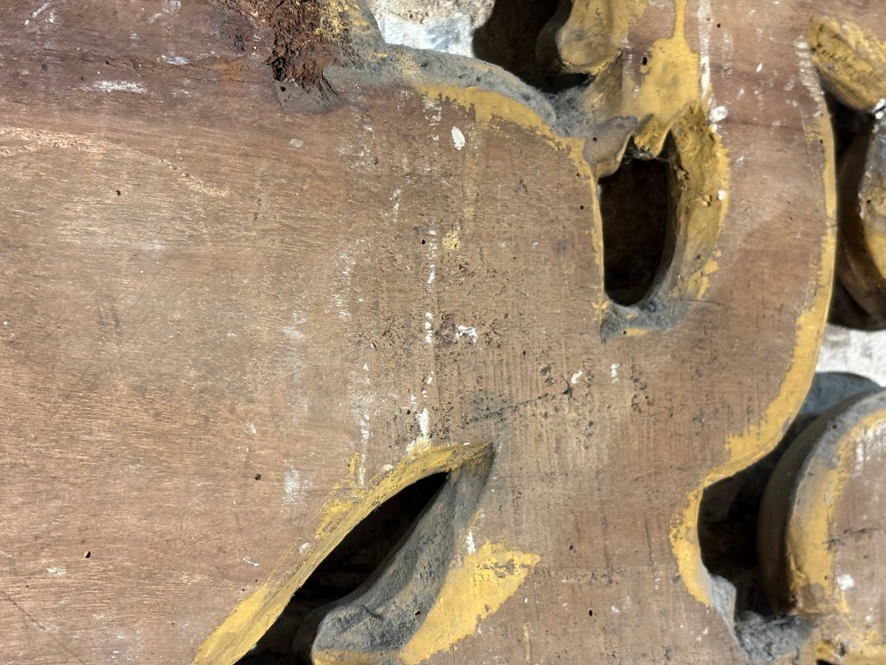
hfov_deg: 36.8
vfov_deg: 28.0
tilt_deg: -1.9
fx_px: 1331
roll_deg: -2.3
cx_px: 443
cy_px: 332
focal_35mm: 52
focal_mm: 5.96
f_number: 1.6
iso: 160
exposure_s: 1/33
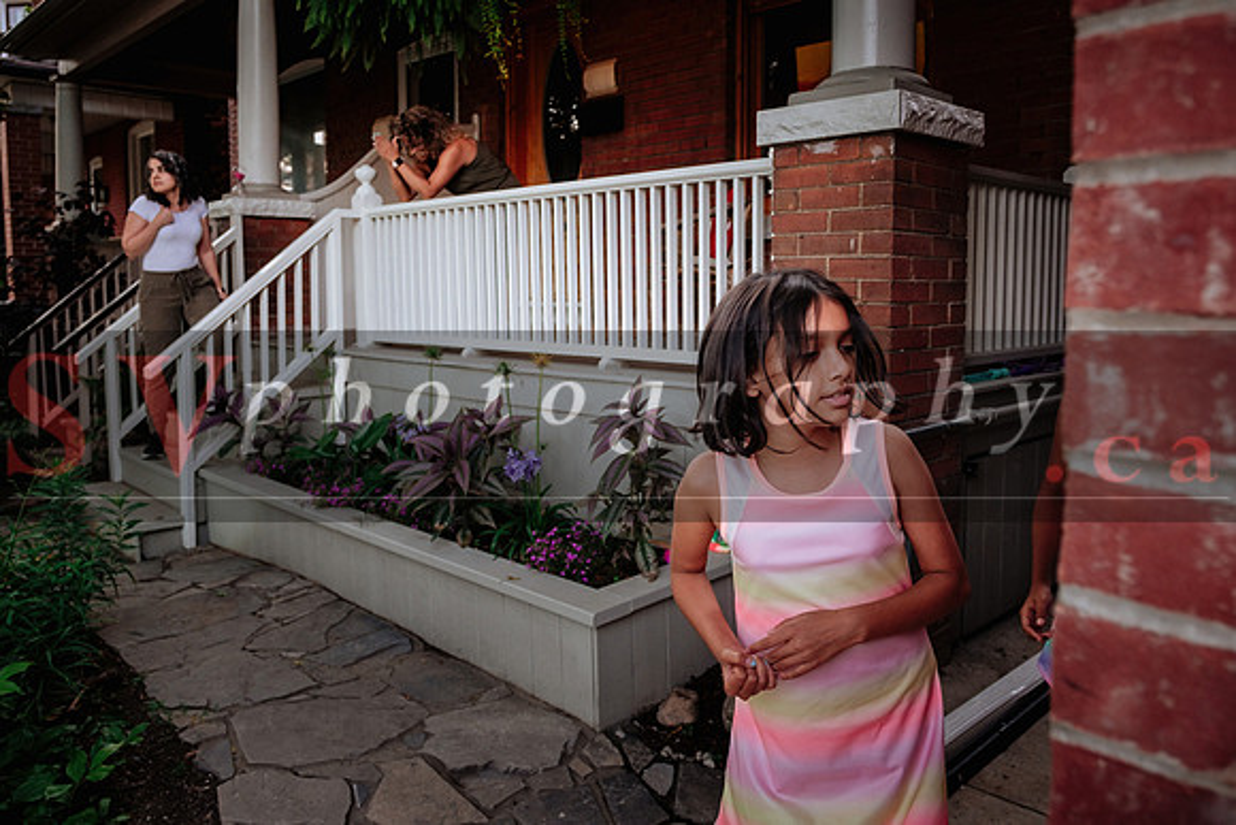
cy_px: 375
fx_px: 904
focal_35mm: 26
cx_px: 676
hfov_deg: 68.5
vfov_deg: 49.0
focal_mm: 16
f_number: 2.8
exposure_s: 1/250
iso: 800
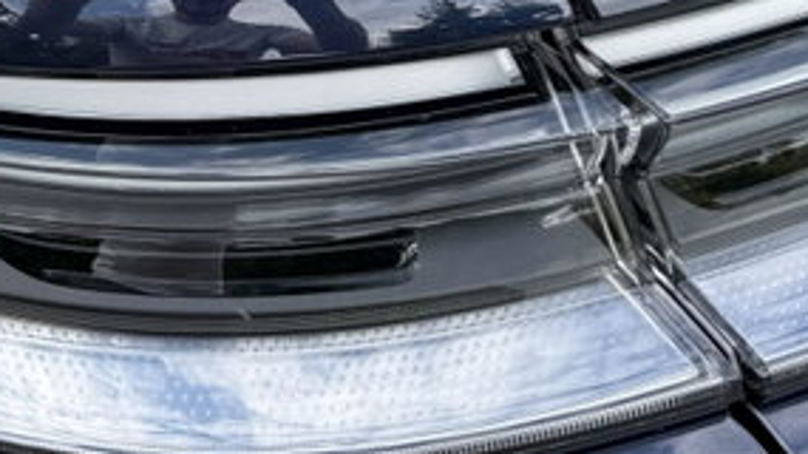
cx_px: -40
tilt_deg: -34.8
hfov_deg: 21.7
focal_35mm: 94
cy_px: -420
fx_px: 2013
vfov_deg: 11.7
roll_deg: +2.2
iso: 80
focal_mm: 6.76
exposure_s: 1/1046
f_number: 1.78
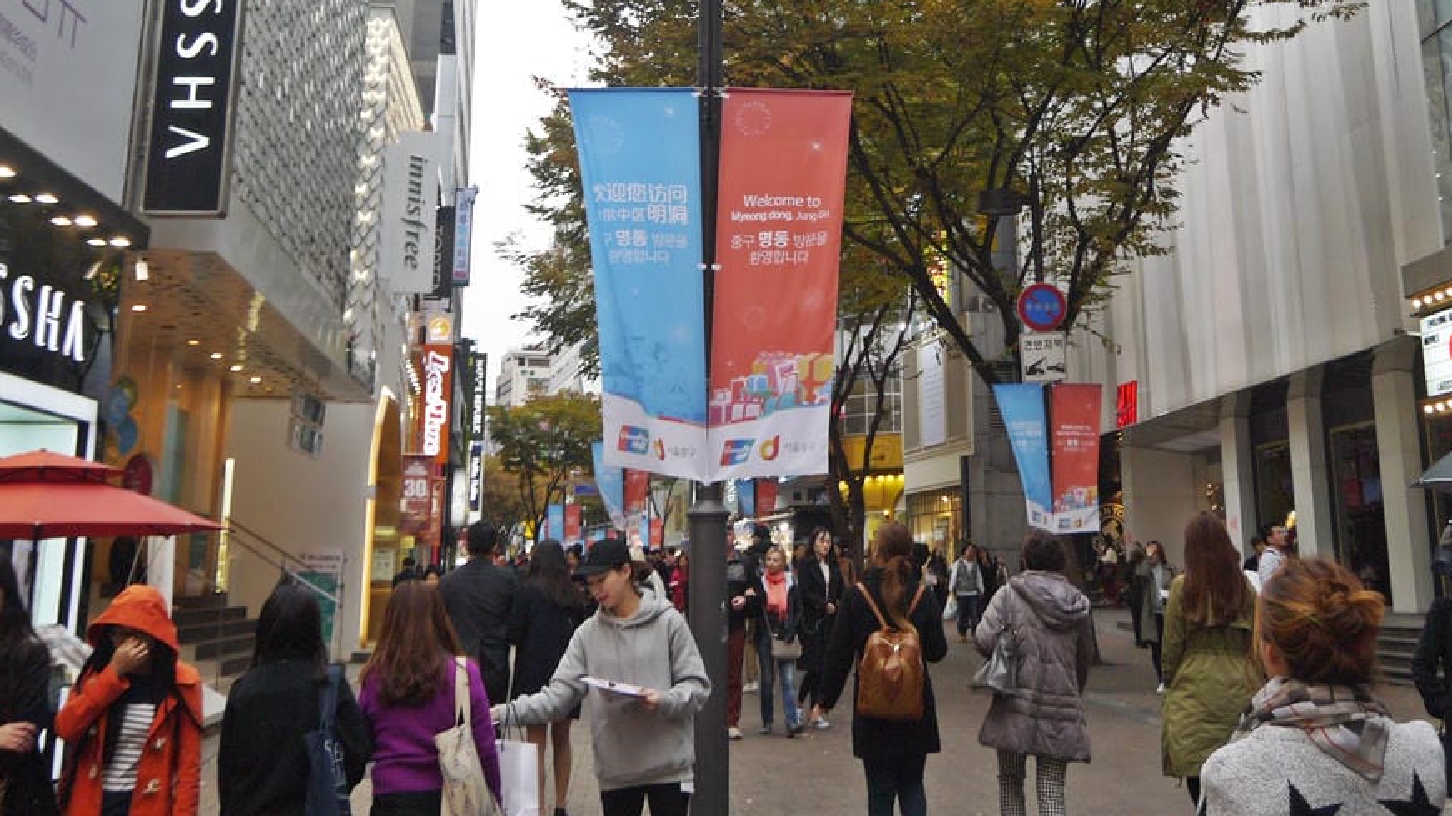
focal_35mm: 42
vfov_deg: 27.4
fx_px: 1617
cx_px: 784
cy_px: 90
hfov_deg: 48.3
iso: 160
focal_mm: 14
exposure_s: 1/125
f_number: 3.5
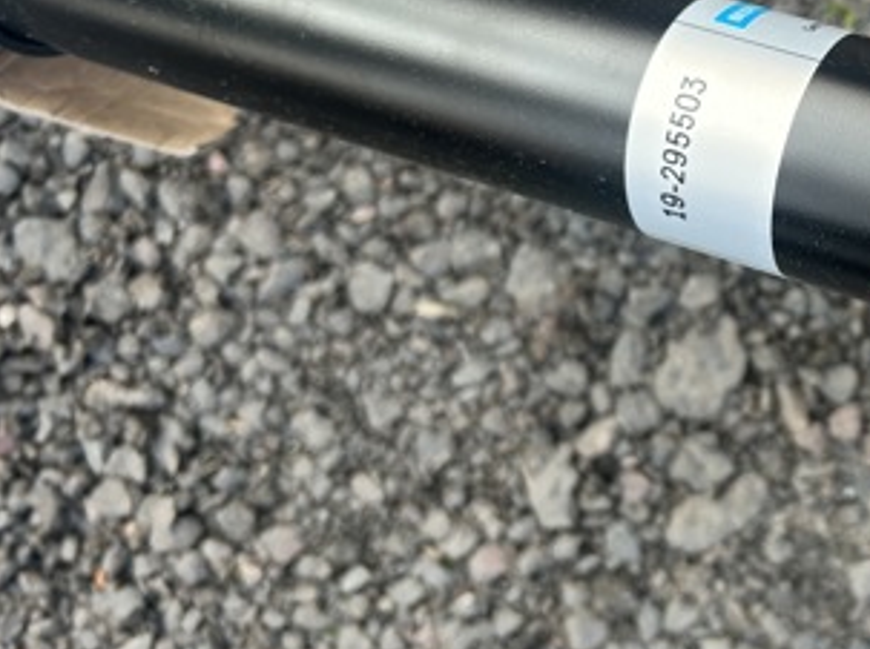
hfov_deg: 31.7
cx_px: 913
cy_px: 223
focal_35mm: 55
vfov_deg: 26.3
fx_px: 1380
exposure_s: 1/359
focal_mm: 5.7
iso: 50
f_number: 1.5
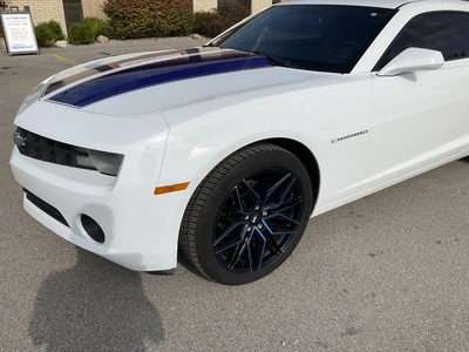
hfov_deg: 61.7
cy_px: 176
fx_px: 393
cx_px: 234
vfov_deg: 48.2
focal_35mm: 29
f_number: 1.8
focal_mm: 3
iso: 25
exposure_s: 1/4065
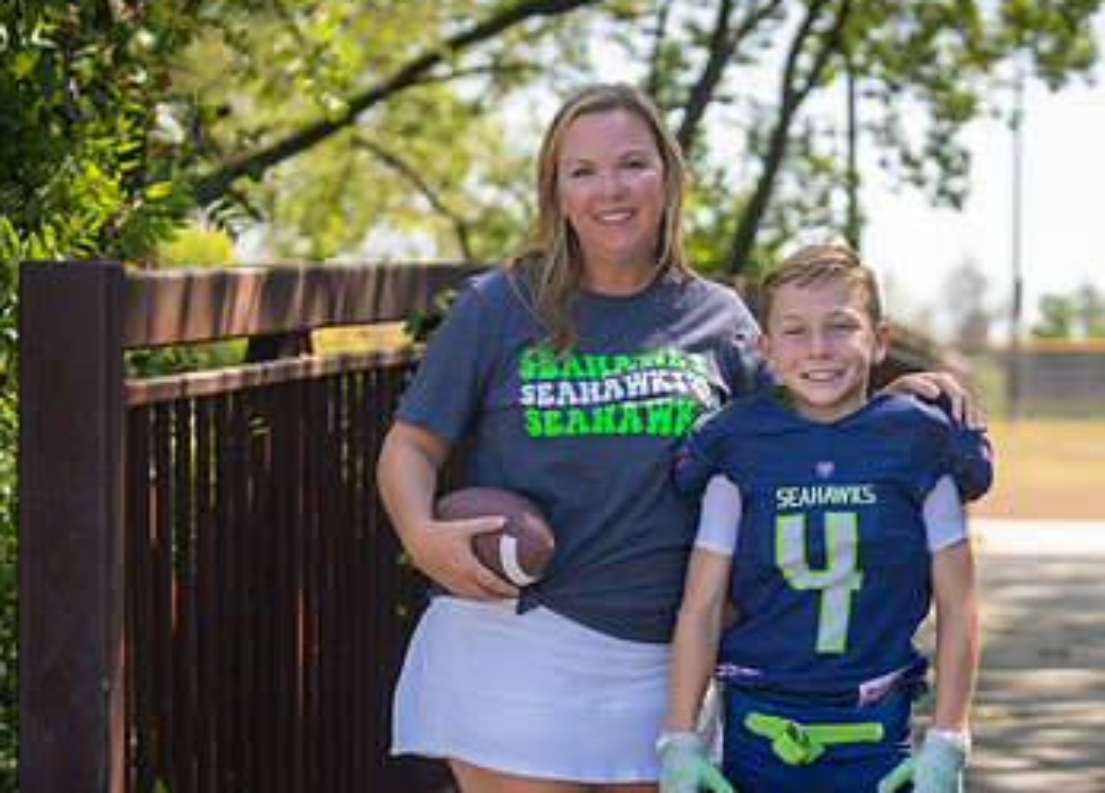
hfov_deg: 15.8
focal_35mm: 126
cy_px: 619
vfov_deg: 11.4
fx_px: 3960
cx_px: 757
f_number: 2.8
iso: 100
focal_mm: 70
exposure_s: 1/400
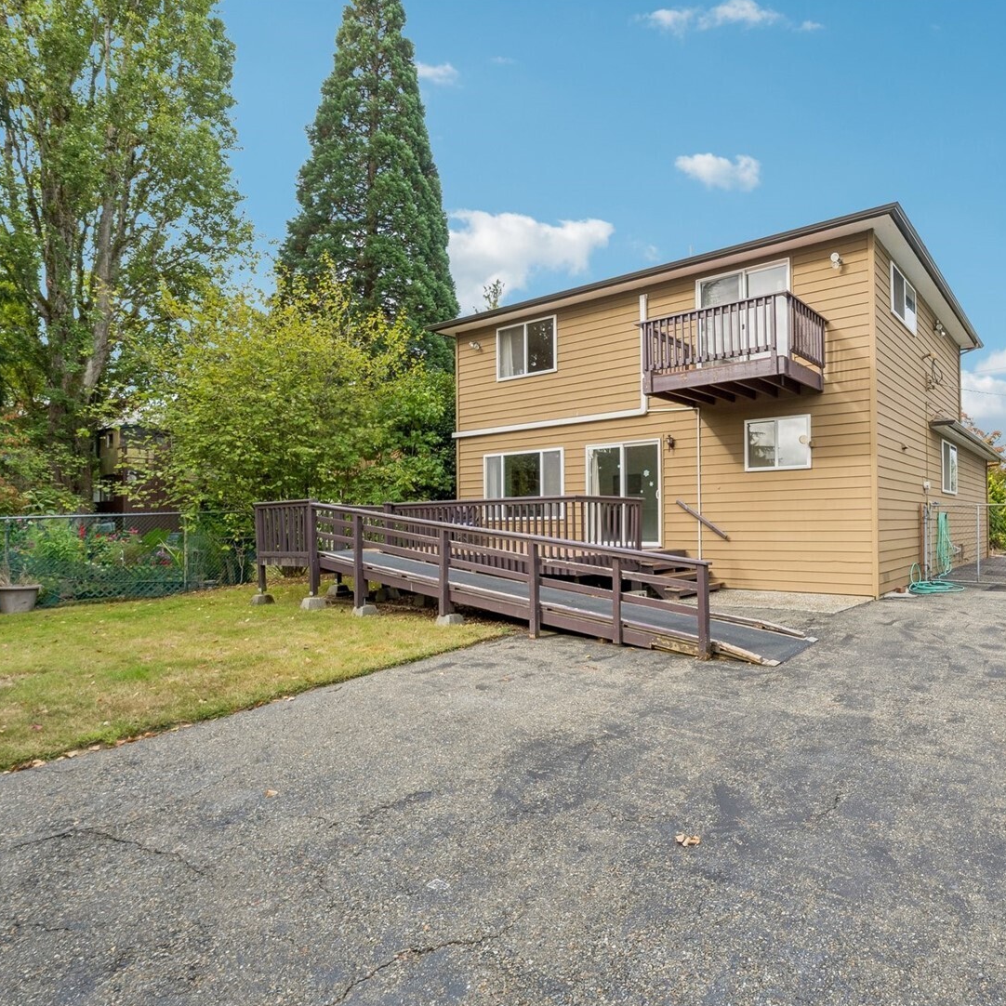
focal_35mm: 20
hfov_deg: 72.8
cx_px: 662
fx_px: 658
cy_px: 522
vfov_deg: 74.8
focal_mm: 10
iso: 100
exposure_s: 1/40
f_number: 9
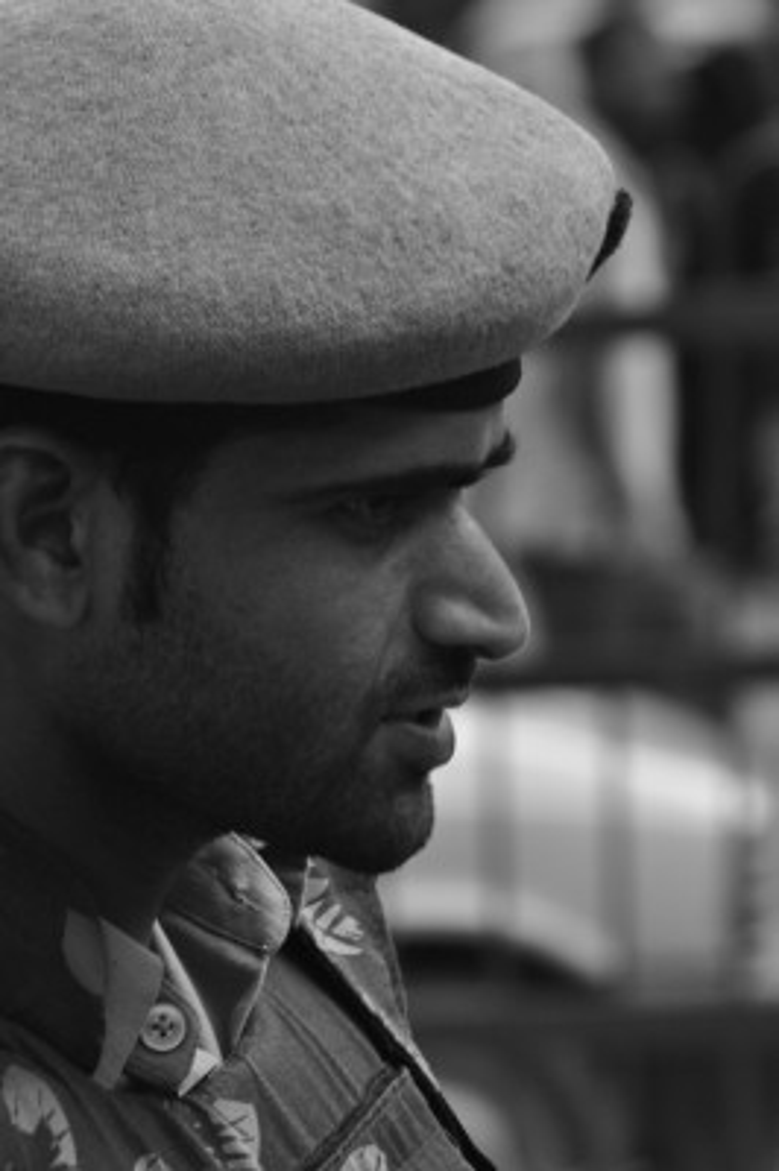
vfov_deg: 5.3
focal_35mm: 390
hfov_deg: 3.5
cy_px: 586
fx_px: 12680
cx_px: 390
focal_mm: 260
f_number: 9
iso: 560
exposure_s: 1/125
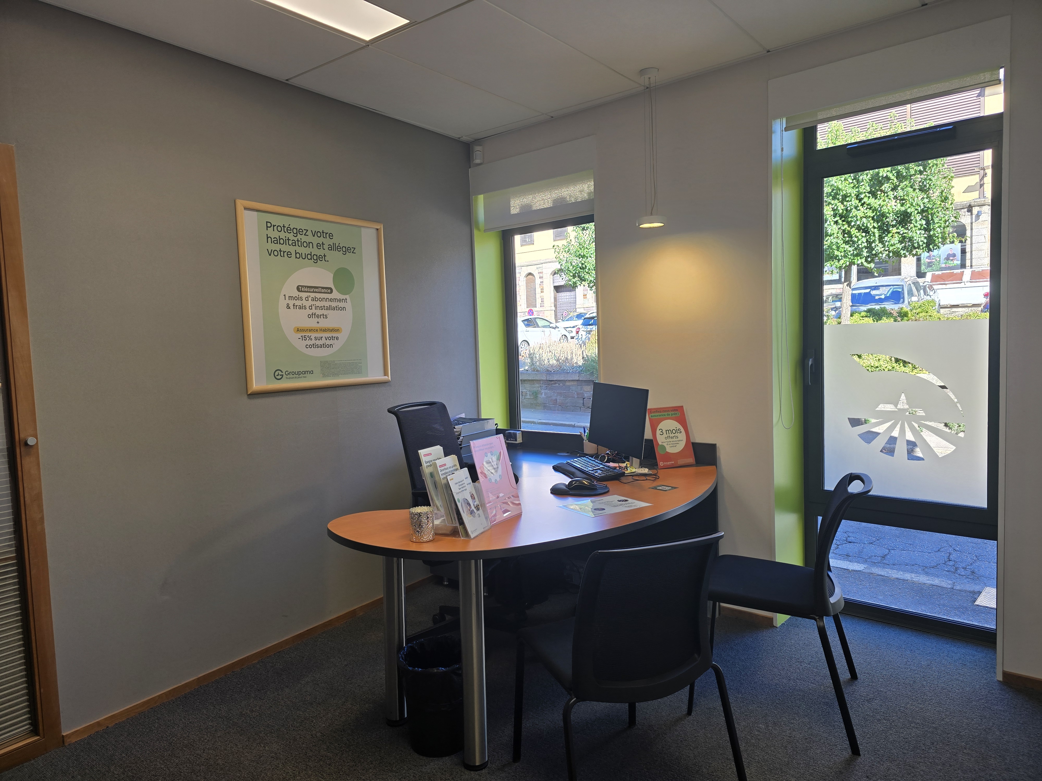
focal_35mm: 23
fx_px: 692
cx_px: 521
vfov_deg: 58.9
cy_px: 390
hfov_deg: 73.9
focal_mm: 6.3
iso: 25
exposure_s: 1/100
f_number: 1.7
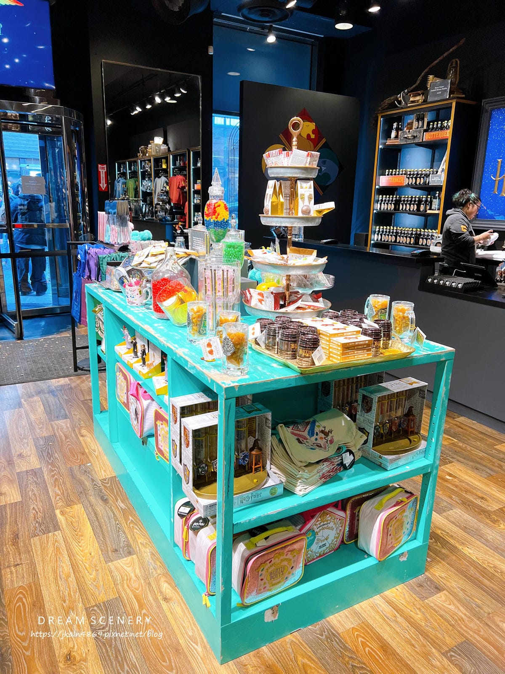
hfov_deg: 53.1
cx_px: 252
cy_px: 337
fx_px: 506
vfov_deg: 67.3
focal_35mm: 26
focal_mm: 5.7
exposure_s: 1/120
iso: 80
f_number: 1.5
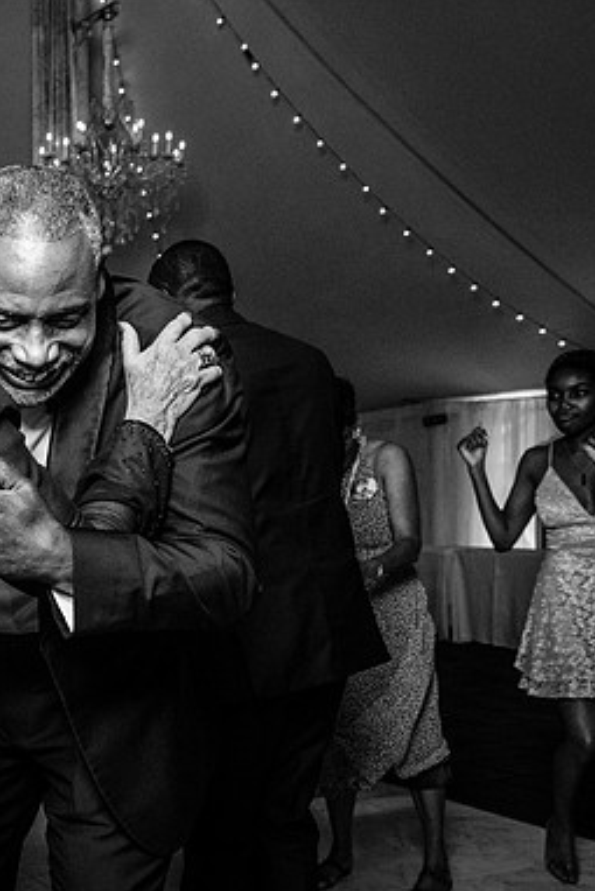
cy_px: 514
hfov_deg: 25.2
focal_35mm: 50
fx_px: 1238
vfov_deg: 39.5
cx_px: -46
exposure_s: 1/200
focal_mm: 28
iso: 1600
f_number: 5.6
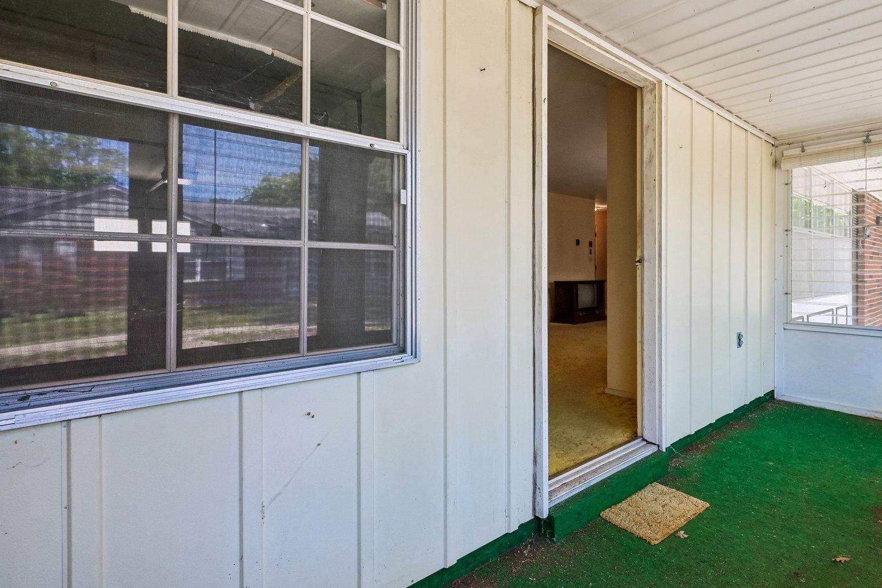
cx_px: 549
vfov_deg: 64.4
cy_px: 266
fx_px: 465
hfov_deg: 85.3
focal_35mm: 19
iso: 400
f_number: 11
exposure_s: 1/25
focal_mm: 14
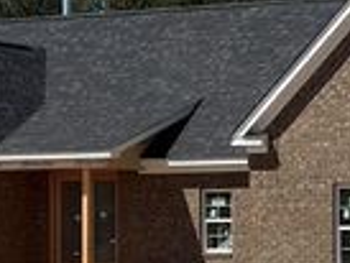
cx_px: 255
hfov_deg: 11.3
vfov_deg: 8.5
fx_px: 1771
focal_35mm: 175
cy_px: 213
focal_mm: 6.76
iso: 64
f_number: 1.78
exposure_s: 1/4878
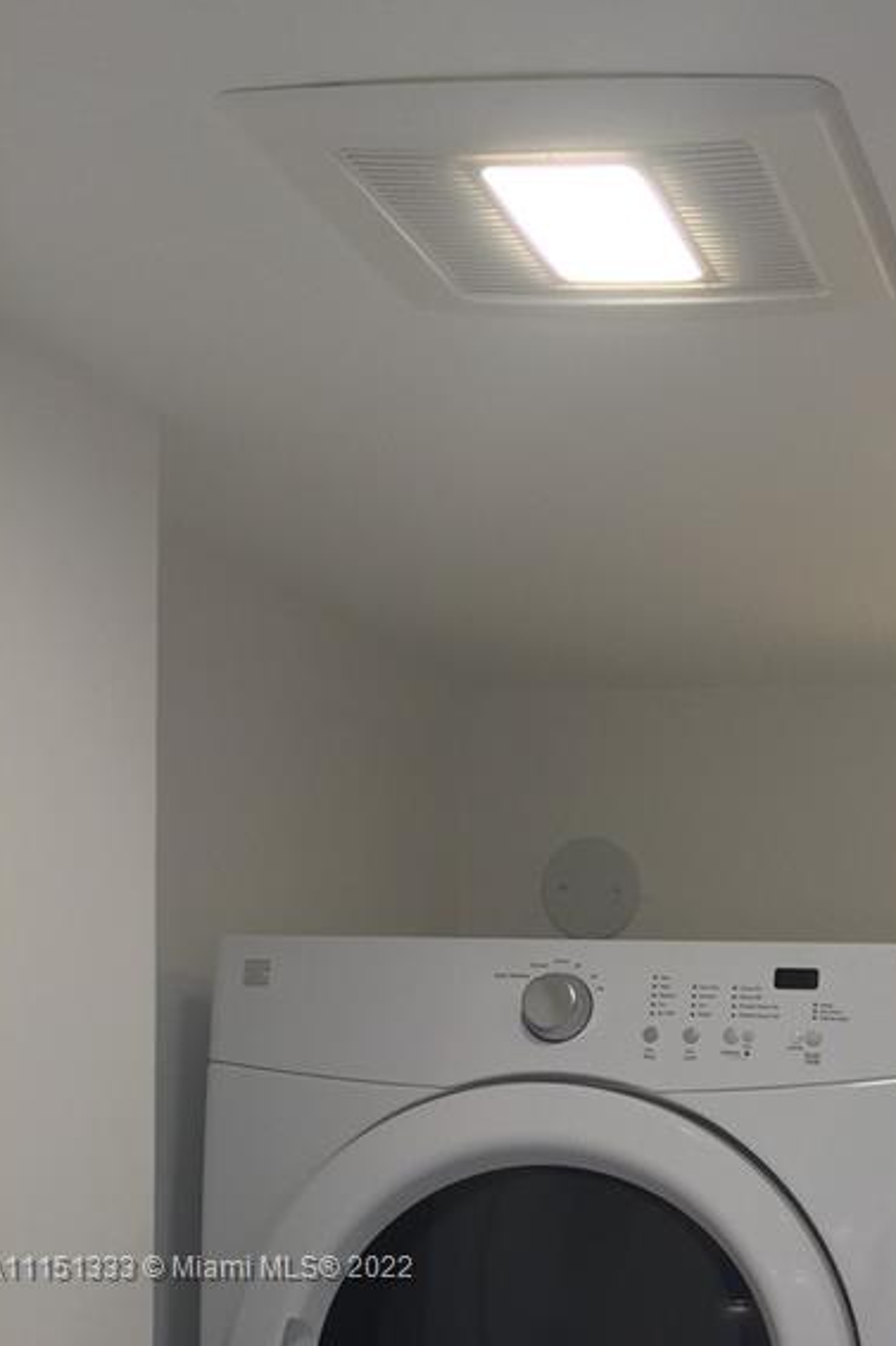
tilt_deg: +0.3
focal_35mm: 64
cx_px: 1048
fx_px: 2391
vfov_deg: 29.8
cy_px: 1270
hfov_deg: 20.0
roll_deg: -0.9
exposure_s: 1/40
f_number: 2.2
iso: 32
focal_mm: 4.15
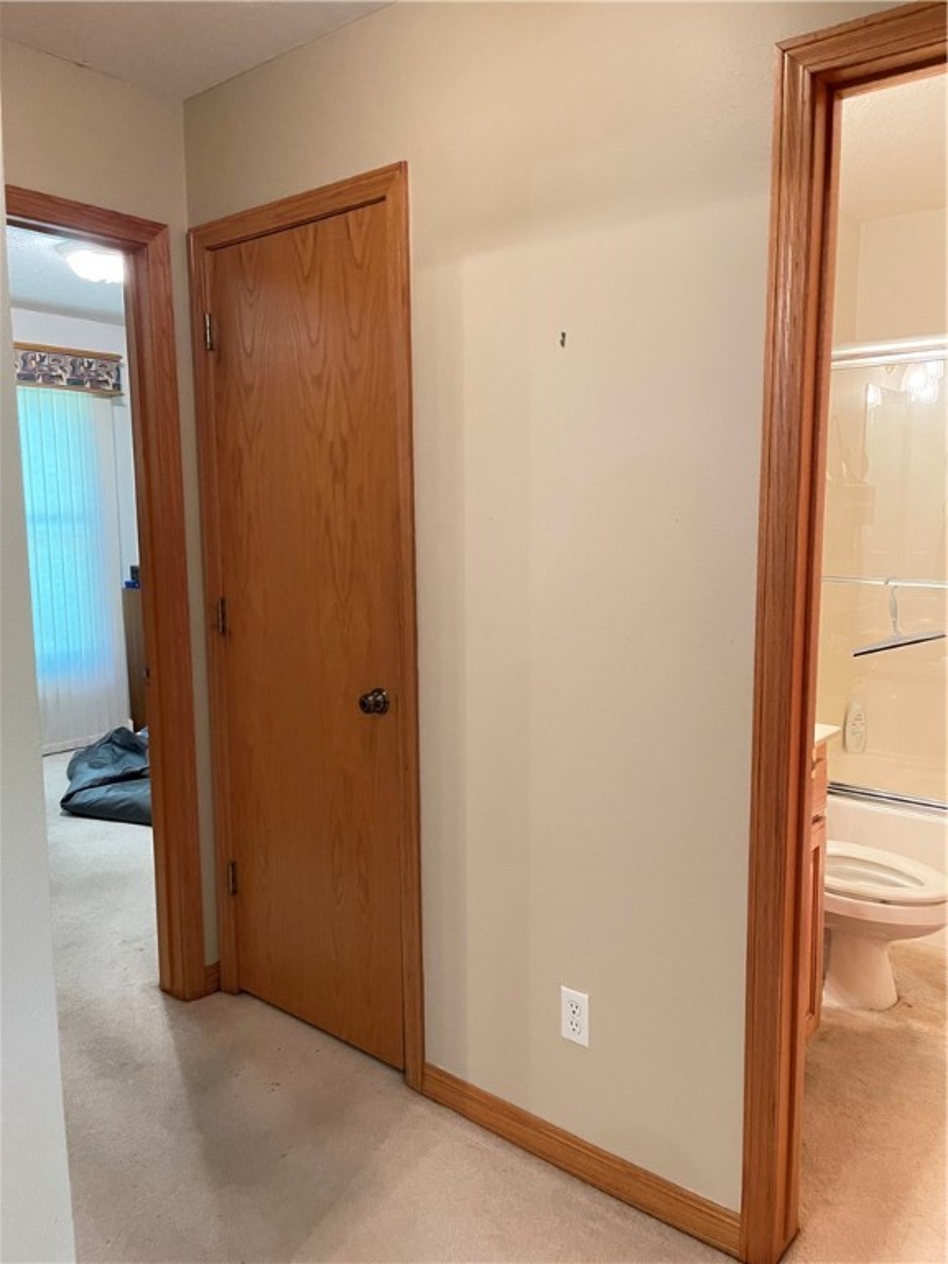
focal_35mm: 26
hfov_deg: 53.1
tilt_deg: -5.7
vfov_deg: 67.3
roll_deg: +1.6
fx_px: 949
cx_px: 474
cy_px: 632
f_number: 1.6
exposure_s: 1/60
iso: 500
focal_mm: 5.1
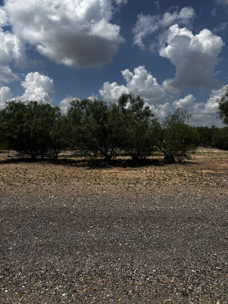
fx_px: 228
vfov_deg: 67.3
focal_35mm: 26
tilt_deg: -3.6
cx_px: 114
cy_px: 152
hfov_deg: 53.1
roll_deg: -0.9
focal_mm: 5.96
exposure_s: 1/5952
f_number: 1.6
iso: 50
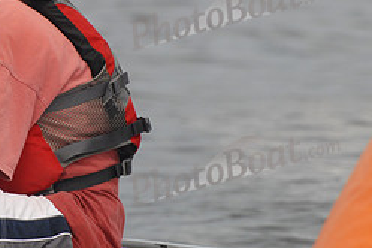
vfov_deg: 1.5
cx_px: 52
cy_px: 111
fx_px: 9754
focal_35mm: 944
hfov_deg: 2.2
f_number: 8
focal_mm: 270
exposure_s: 1/500
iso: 250
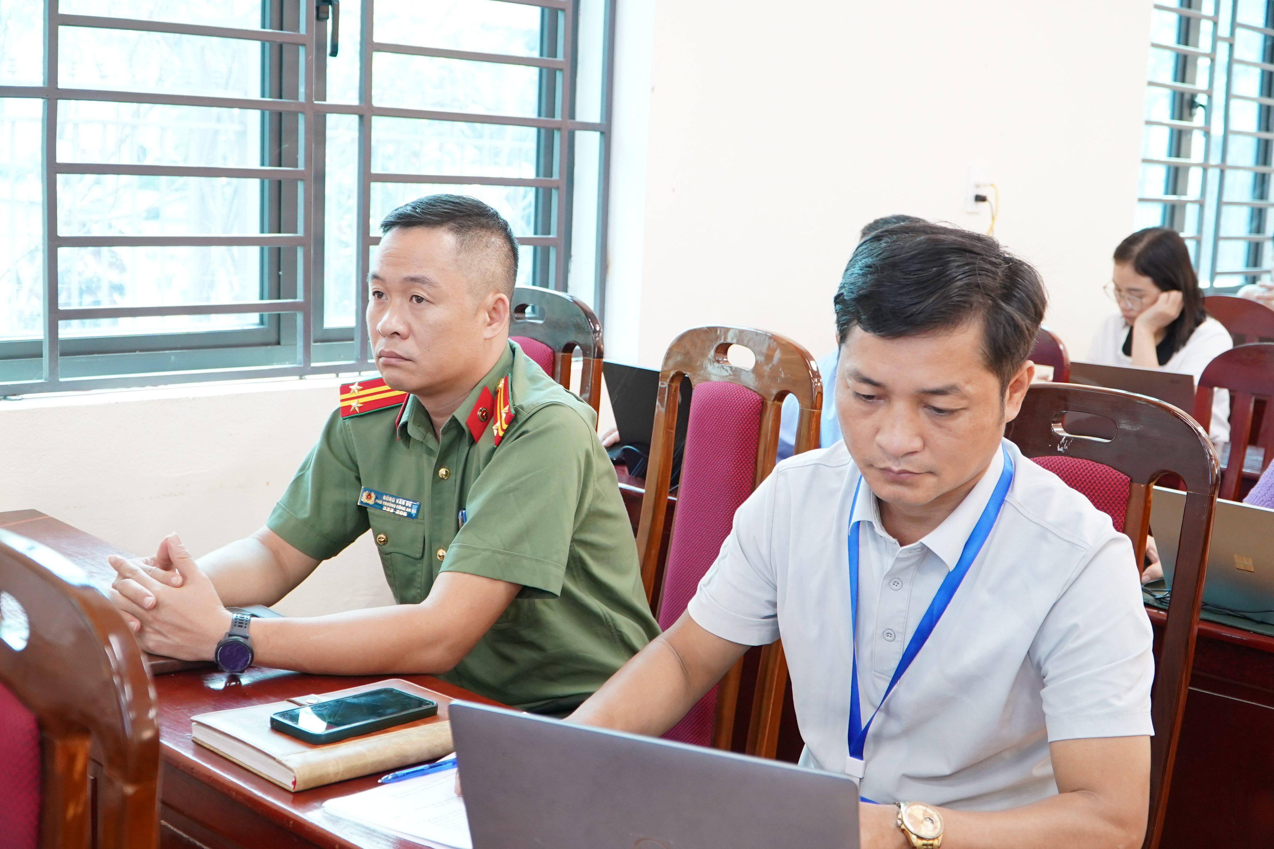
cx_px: 637
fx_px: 1486
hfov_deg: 46.4
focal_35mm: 42
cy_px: 424
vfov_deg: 31.9
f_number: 4
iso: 1600
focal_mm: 28
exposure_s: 1/50
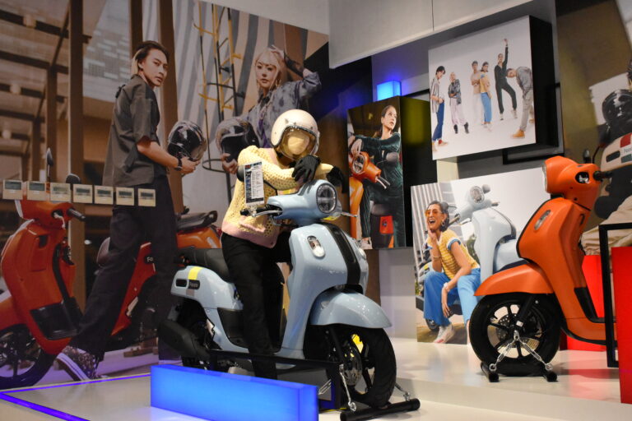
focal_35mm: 40
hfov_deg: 47.9
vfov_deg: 33.0
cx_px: 316
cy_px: 210
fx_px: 711
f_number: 6.3
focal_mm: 27
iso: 6400
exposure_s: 1/1600
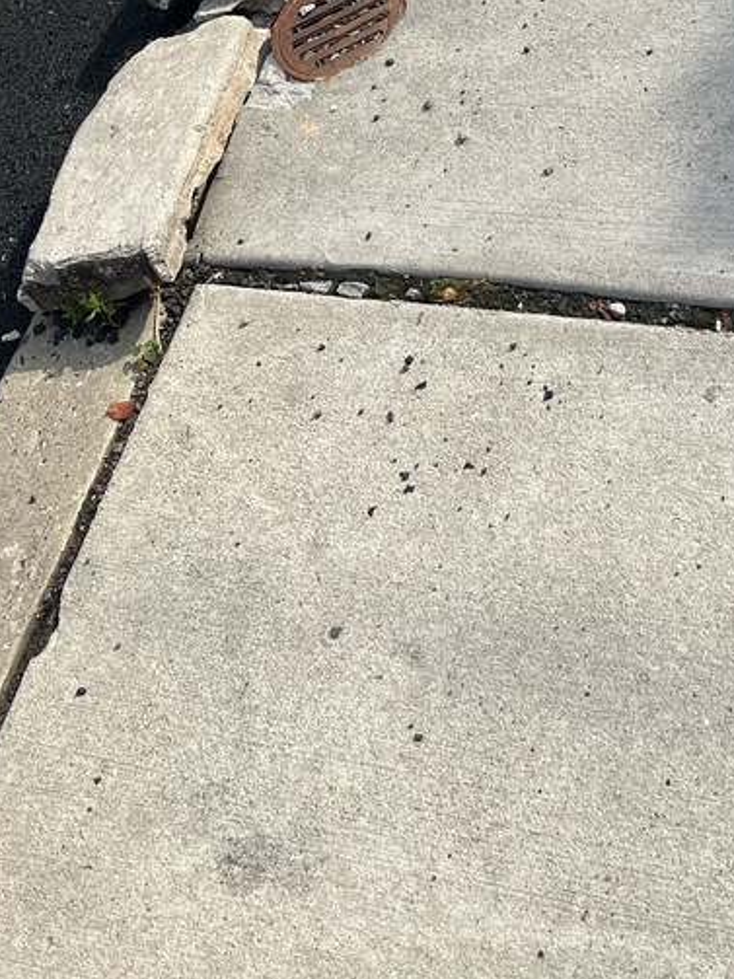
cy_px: -142
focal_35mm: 62
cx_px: 516
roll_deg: +24.9
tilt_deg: -42.2
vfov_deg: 28.0
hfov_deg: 23.5
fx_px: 1754
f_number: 1.6
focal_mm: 5.1
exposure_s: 1/1600
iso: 50
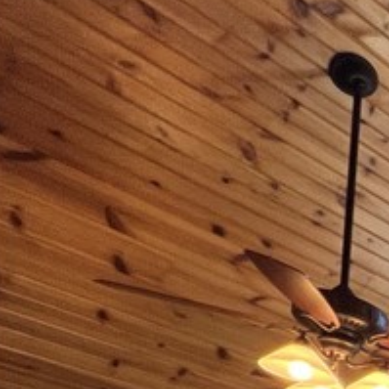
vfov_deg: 21.1
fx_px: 750
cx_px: 991
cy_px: 674
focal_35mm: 59
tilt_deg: +1.9
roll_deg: -1.3
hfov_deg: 14.1
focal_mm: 1.57
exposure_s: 1/120
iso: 80
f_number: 1.8
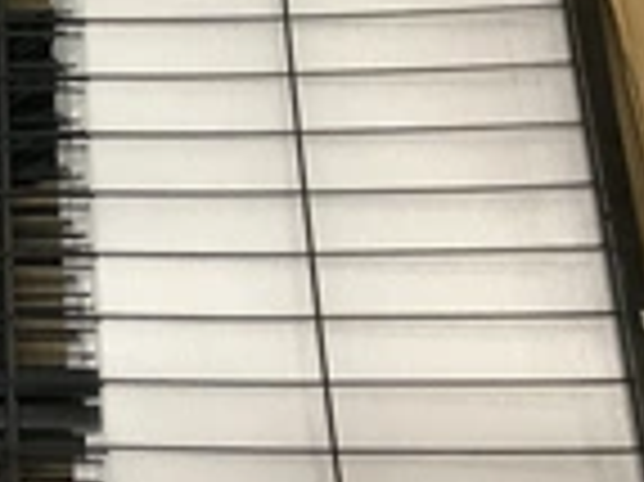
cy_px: 135
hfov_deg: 20.8
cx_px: -162
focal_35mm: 87
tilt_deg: -69.6
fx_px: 1617
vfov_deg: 16.9
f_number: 2.4
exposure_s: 1/40
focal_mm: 3.3
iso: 400
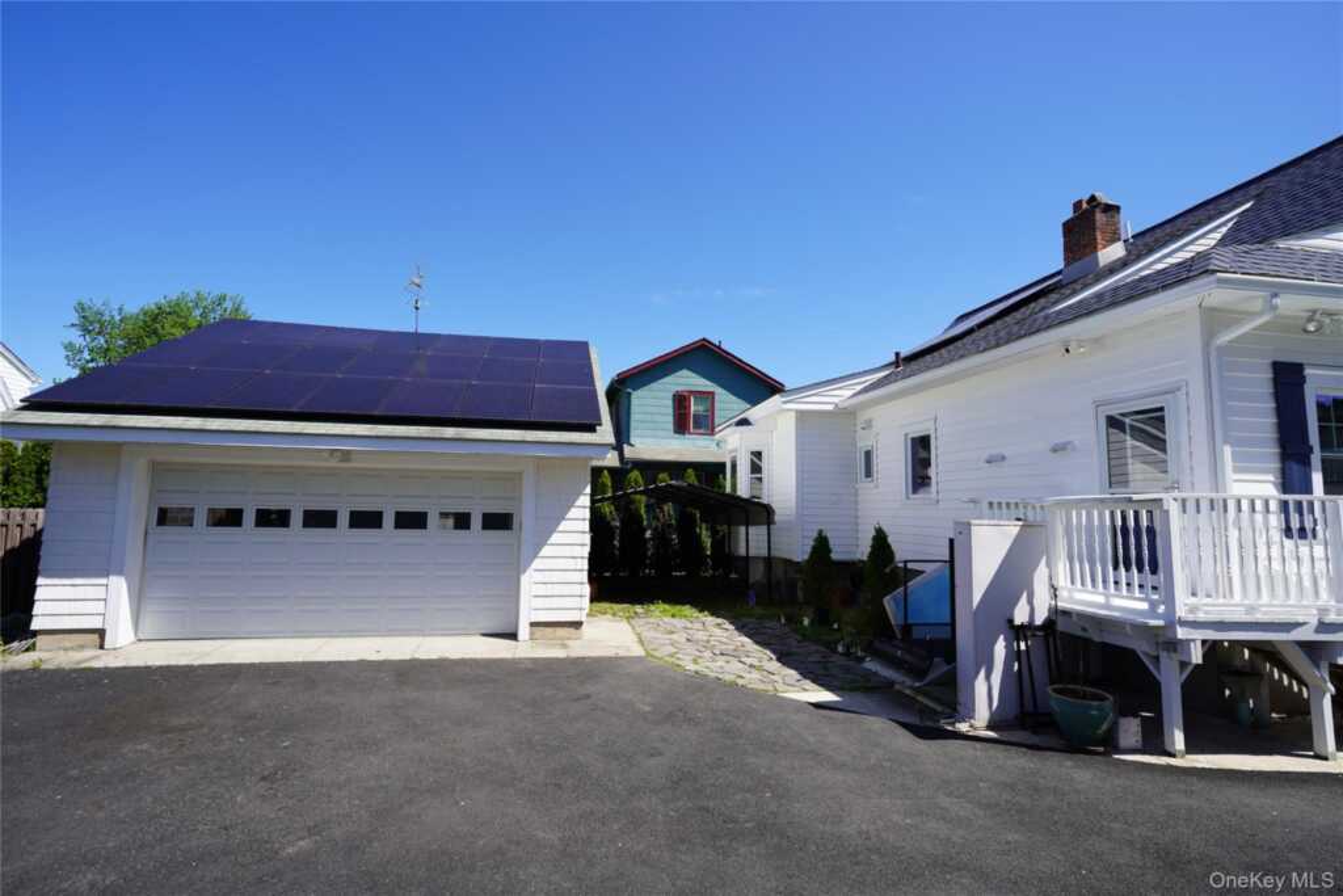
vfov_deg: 73.8
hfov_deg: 96.7
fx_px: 597
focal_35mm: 16
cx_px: 672
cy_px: 448
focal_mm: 16
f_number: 10
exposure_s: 1/200
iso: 100
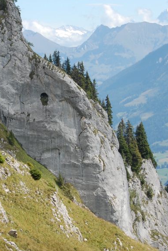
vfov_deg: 14.0
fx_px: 1020
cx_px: 38
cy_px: 94
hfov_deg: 9.4
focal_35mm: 146
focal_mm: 55
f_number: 9
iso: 200
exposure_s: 1/320
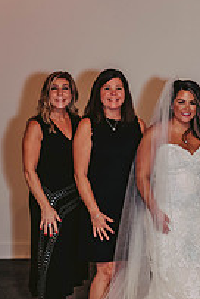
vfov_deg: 17.7
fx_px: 955
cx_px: 165
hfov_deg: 11.9
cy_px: 116
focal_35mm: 115
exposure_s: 1/60
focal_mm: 52
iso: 1250
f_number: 3.2
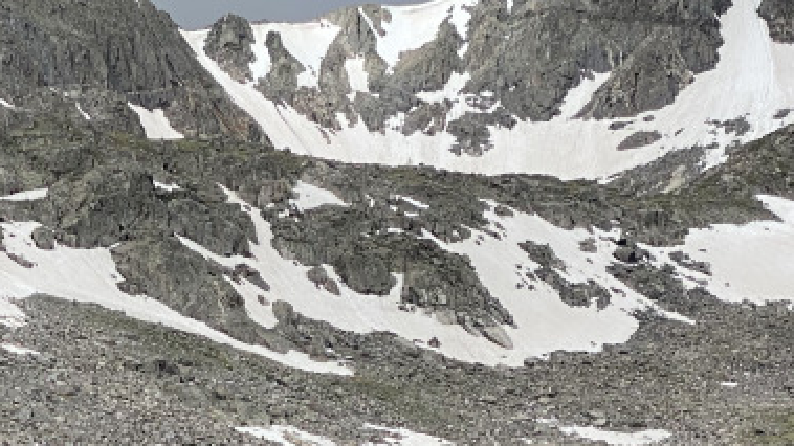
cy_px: 704
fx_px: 3221
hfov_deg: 13.9
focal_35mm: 153
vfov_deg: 7.8
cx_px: 61
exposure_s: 1/978
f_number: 2
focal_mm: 6
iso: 20
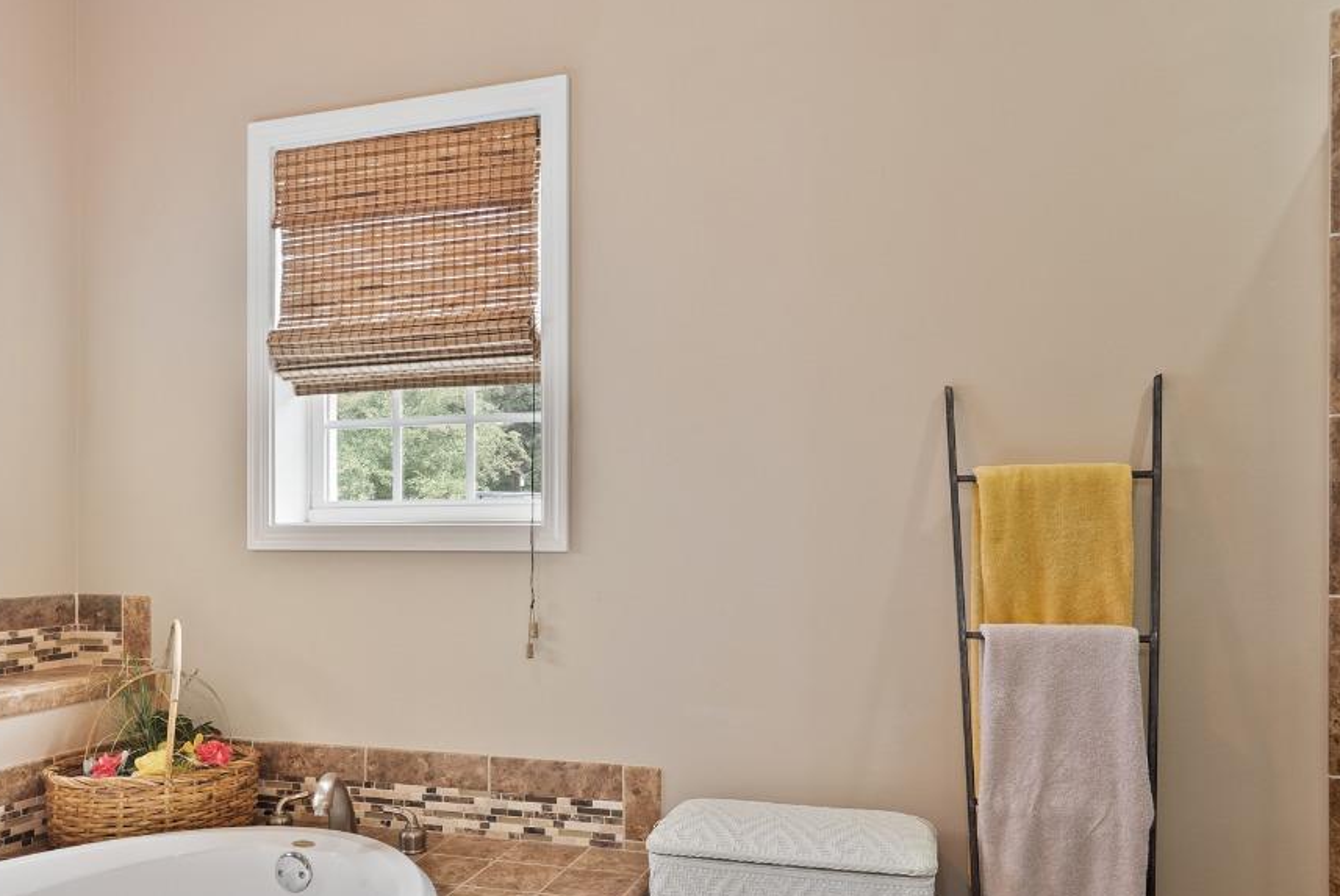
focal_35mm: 28
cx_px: 600
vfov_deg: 46.3
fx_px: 1043
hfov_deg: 65.3
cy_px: 524
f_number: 8
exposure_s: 1.3
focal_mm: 16
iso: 800
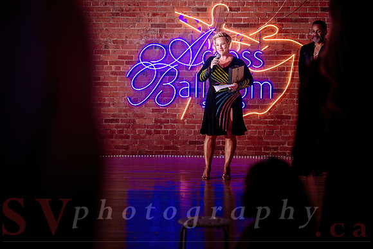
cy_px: 106
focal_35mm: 84
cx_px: 162
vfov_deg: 16.3
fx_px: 868
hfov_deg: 24.2
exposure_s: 1/250
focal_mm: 70
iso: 1250
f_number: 2.8
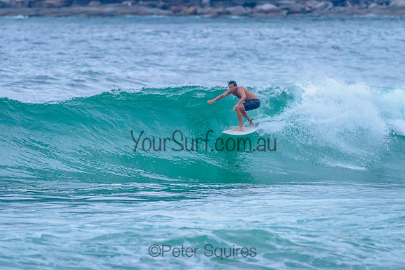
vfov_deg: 2.2
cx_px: 190
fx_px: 6893
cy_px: 105
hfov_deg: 3.4
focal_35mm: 613
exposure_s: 1/2000
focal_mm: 500
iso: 3200
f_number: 5.6
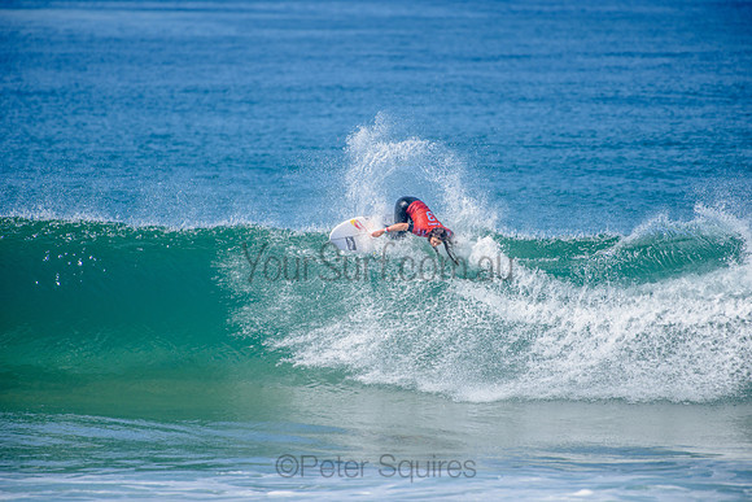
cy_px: 251
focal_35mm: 500
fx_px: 10446
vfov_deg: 2.8
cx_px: 376
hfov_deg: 4.1
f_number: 5.6
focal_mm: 500
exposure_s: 1/2000
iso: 250
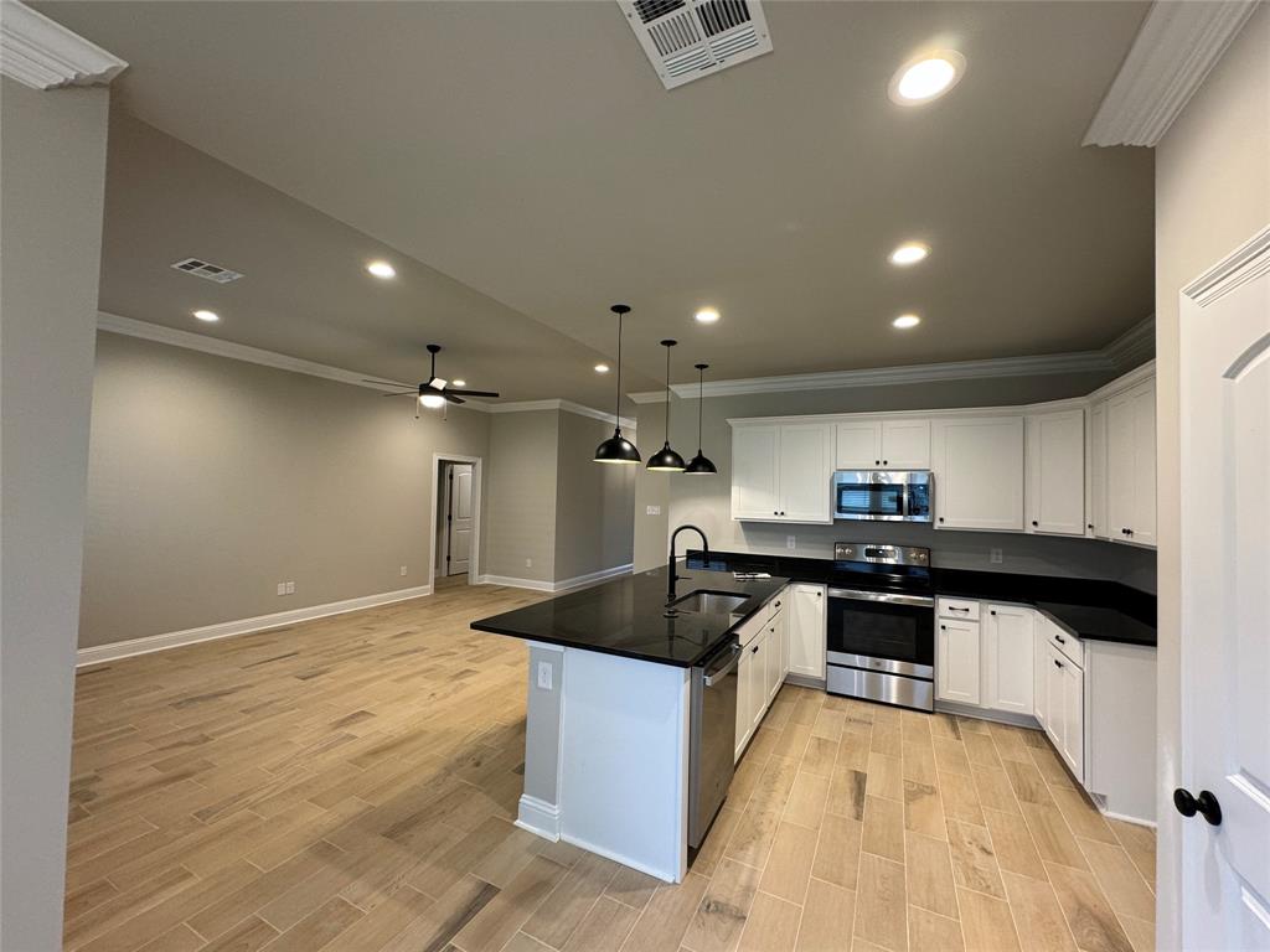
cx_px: 635
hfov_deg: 102.1
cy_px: 476
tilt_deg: +1.7
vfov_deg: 85.7
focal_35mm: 14
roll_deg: -0.9
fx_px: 514
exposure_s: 1/60
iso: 160
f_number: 2.2
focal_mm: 2.22
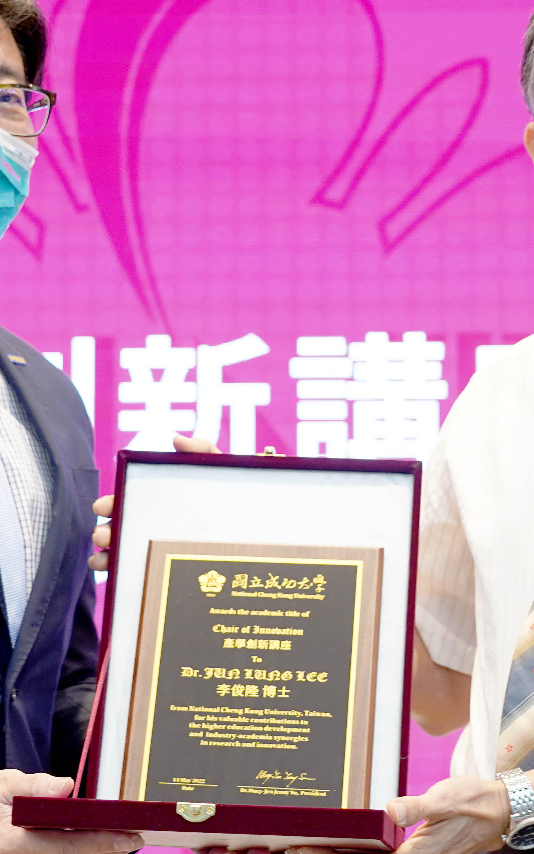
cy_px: 398
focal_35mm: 111
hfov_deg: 11.8
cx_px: 194
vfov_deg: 18.8
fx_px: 2585
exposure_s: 1/60
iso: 800
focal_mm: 50
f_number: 4
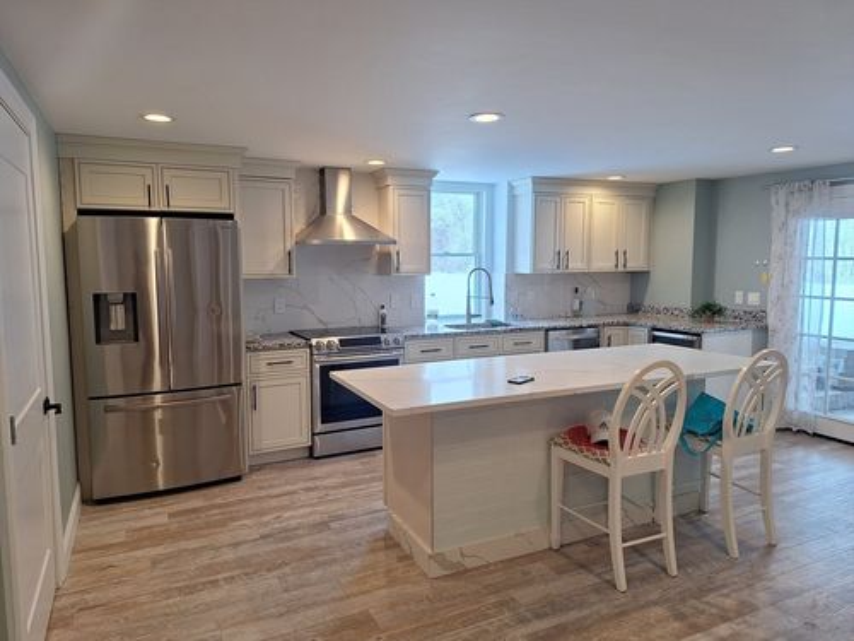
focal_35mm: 23
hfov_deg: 73.9
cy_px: 320
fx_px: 567
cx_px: 427
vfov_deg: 58.9
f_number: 1.8
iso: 64
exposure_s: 1/120
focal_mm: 5.54
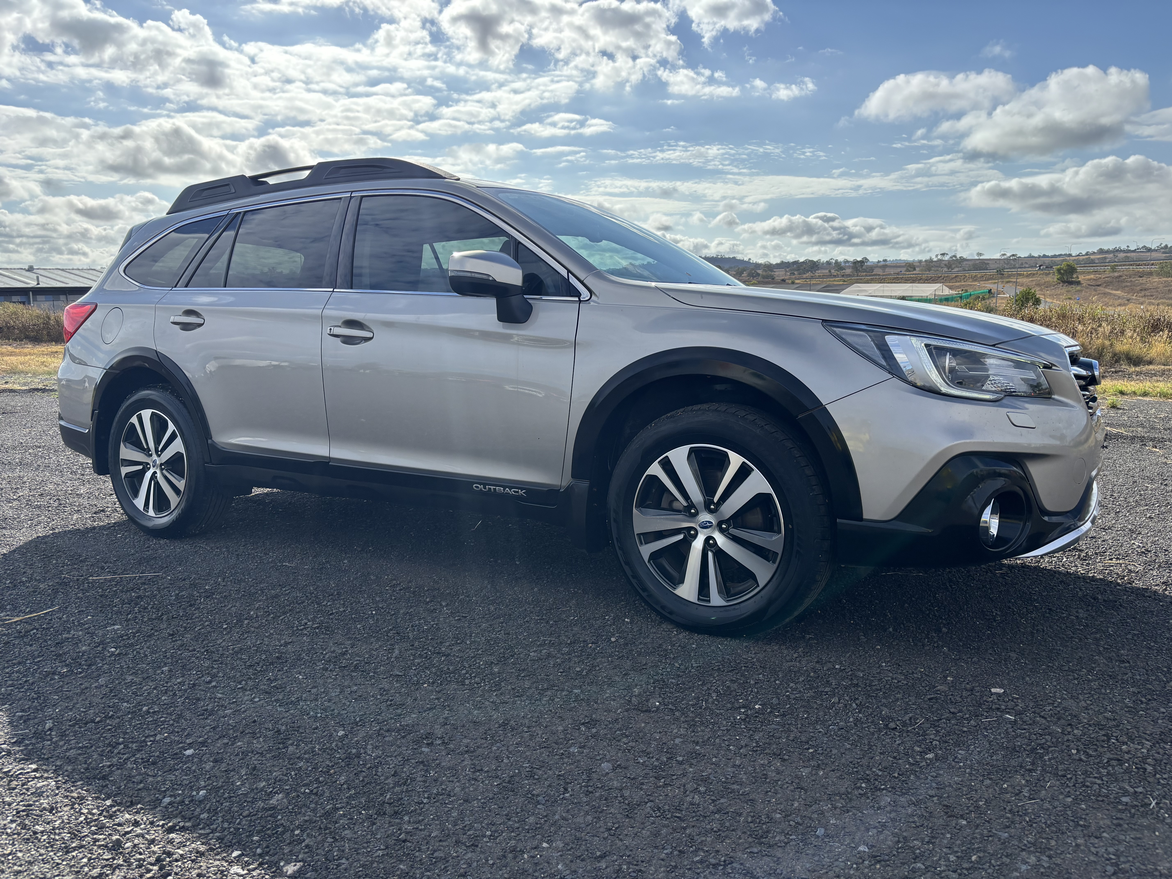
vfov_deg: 53.1
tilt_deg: -10.3
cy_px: 440
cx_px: 586
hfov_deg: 67.3
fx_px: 880
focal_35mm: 26
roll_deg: +0.0
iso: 50
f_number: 1.6
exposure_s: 1/3937
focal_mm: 5.96
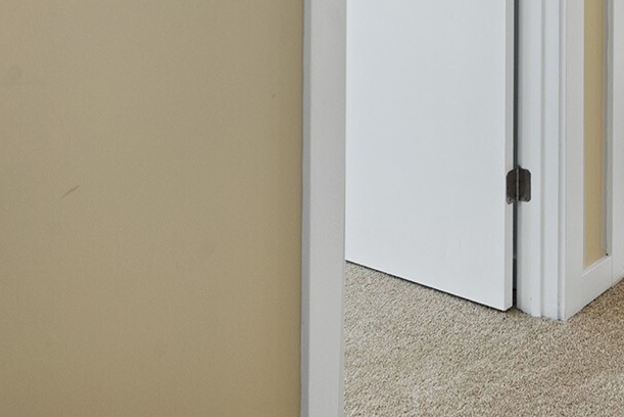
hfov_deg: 32.9
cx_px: 638
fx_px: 954
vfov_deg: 22.3
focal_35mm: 55
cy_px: -113
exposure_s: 1/15
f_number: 7.1
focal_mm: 21
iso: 640
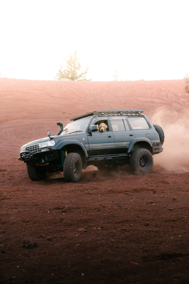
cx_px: 94
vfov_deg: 28.8
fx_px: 551
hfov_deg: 19.5
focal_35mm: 70
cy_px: 142
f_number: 3.2
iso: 200
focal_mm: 70
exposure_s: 1/160
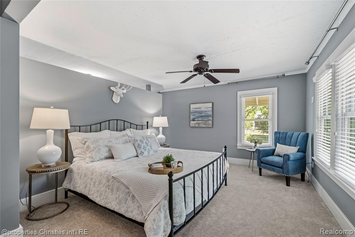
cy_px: 118
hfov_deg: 100.4
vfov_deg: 77.3
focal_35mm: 15
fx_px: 148
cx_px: 178
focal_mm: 10
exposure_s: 2
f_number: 8
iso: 640
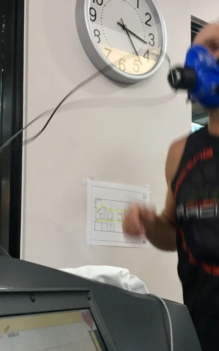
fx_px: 554
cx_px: 136
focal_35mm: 58
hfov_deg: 22.3
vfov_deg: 34.7
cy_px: 237
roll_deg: +0.4
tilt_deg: +5.5
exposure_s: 1/15
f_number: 2.2
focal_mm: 4.15
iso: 50
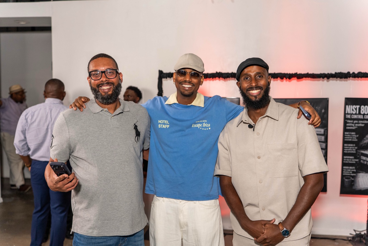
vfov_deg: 37.9
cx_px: 184
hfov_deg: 54.4
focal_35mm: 35
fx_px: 358
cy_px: 123
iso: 1000
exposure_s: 1/200
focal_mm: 35
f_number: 2.8
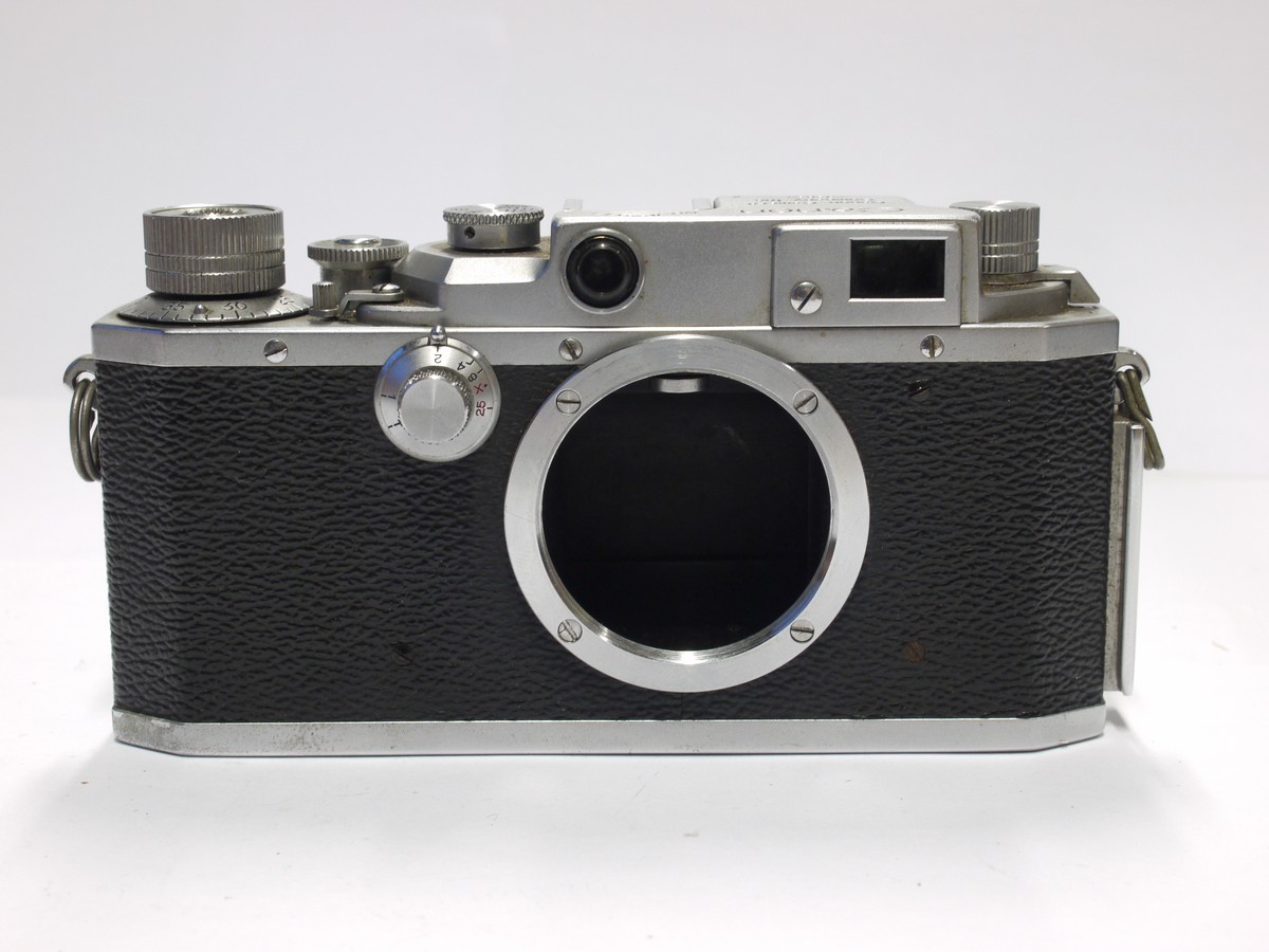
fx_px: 2200
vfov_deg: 24.4
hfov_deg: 32.2
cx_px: 634
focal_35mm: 60
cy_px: 476
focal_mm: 30
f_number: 9
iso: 400
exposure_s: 1/8
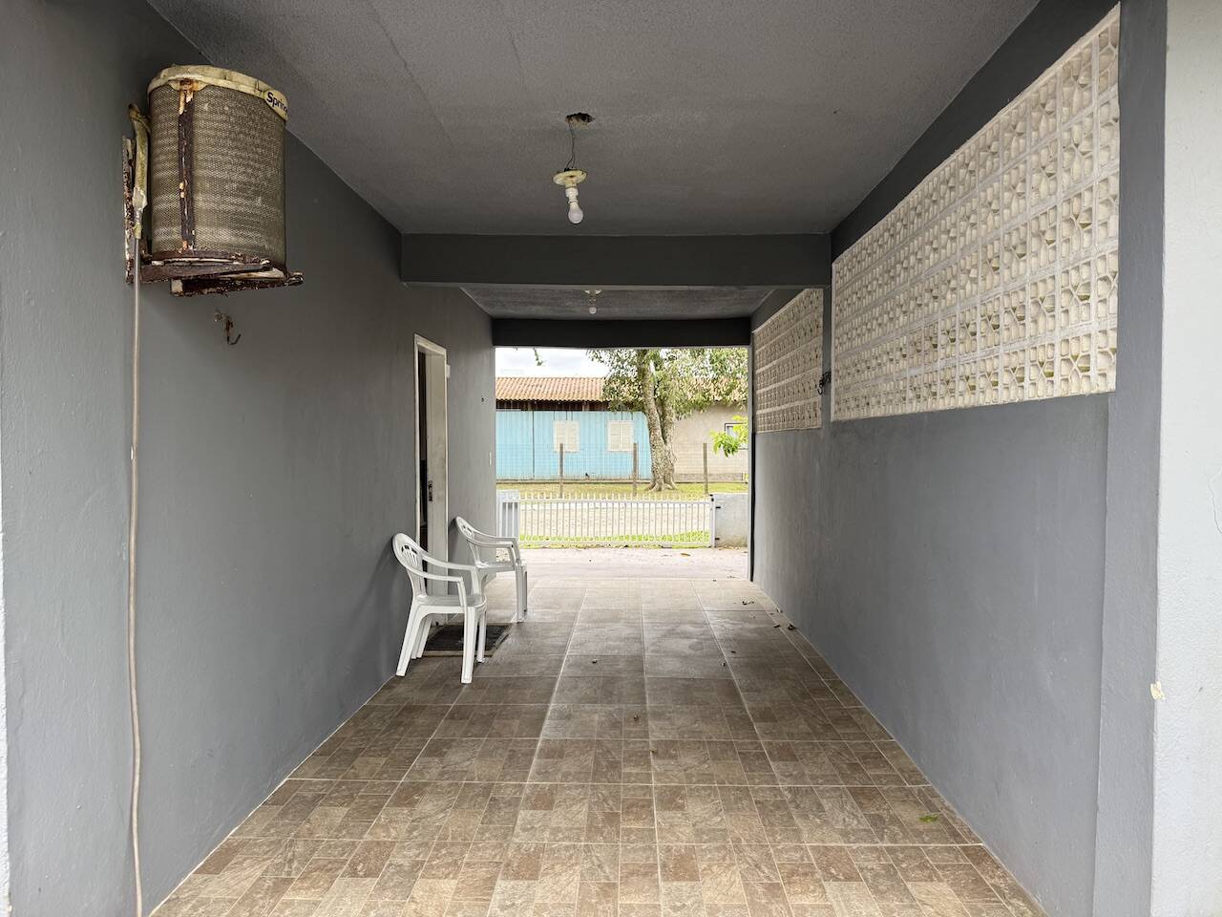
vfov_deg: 56.8
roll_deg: -0.1
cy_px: 458
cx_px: 611
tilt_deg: -0.4
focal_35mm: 24
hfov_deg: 71.6
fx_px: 847
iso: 100
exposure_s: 1/665
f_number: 1.78
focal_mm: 6.76
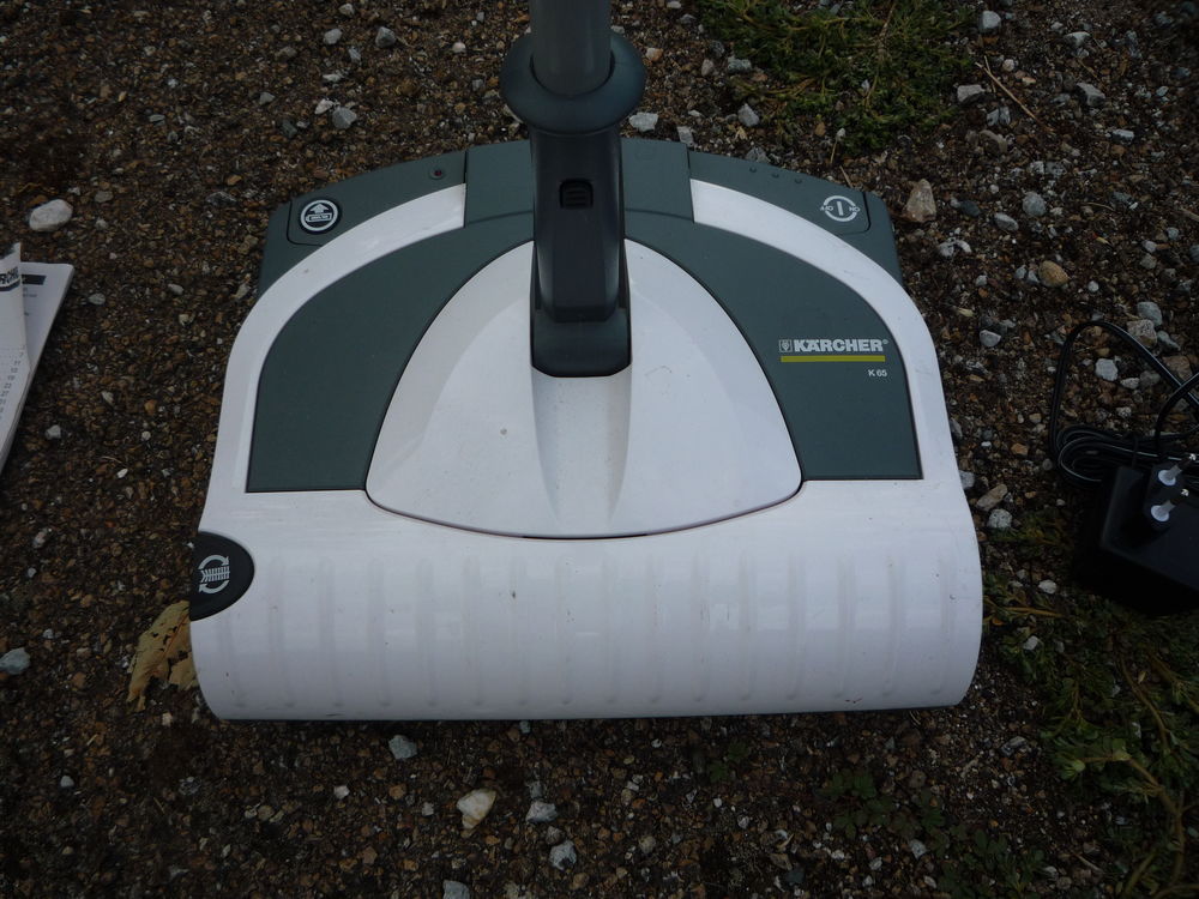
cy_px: 450
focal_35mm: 30
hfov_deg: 60.0
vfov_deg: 46.8
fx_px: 1039
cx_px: 600
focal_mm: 5.2
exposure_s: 1/320
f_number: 4
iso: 100
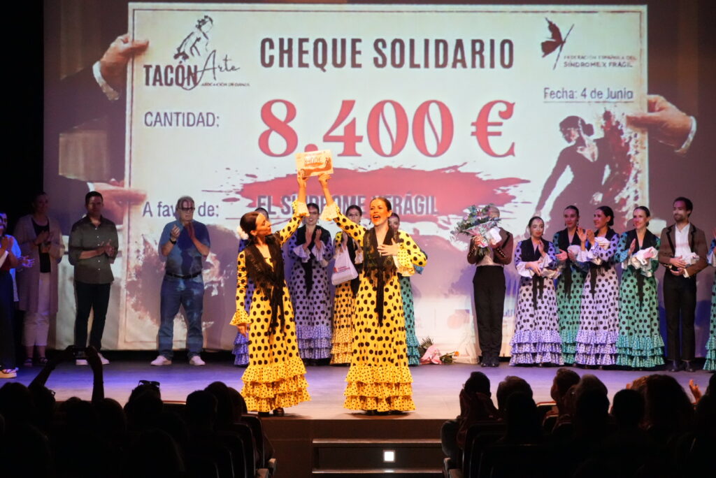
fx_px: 2000
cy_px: 239
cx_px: 358
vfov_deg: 13.6
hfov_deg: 20.3
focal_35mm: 100
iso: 8000
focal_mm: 67
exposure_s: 1/200
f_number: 5.6
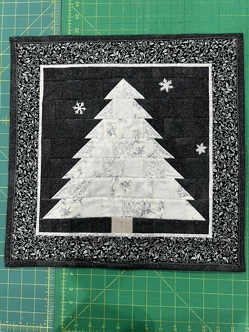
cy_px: 166
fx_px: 249
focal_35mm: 26
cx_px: 124
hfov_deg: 53.1
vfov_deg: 67.3
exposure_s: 1/120
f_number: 1.5
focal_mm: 5.7
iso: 100
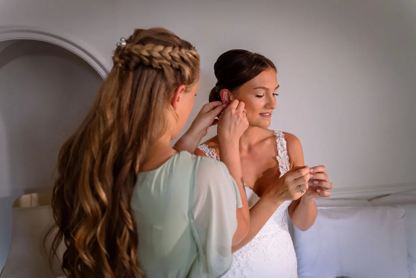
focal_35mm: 28
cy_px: 139
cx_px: 208
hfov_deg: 65.5
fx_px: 324
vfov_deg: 46.4
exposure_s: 1/200
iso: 1000
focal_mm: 28
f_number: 2.8
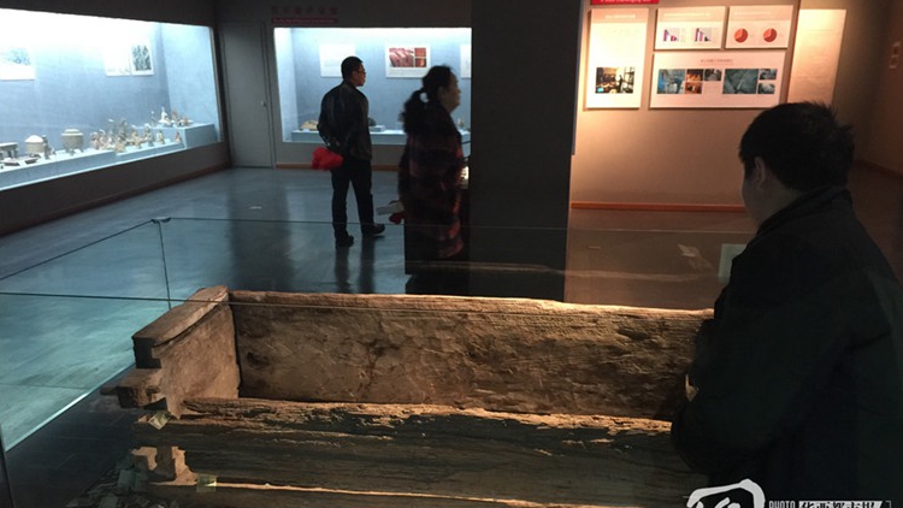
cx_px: 450
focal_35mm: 32
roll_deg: -0.5
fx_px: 766
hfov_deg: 61.0
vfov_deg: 36.4
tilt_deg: -19.5
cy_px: 331
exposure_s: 1/10
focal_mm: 4.15
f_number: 2.2
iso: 100
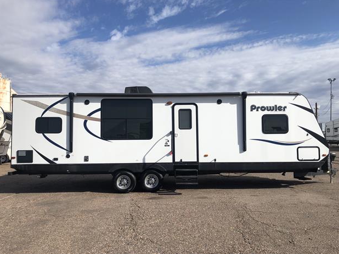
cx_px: 172
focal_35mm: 29
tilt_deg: +3.7
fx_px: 284
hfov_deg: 61.7
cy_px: 130
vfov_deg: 48.2
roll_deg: +0.1
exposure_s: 1/3247
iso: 20
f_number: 1.8
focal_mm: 3.99
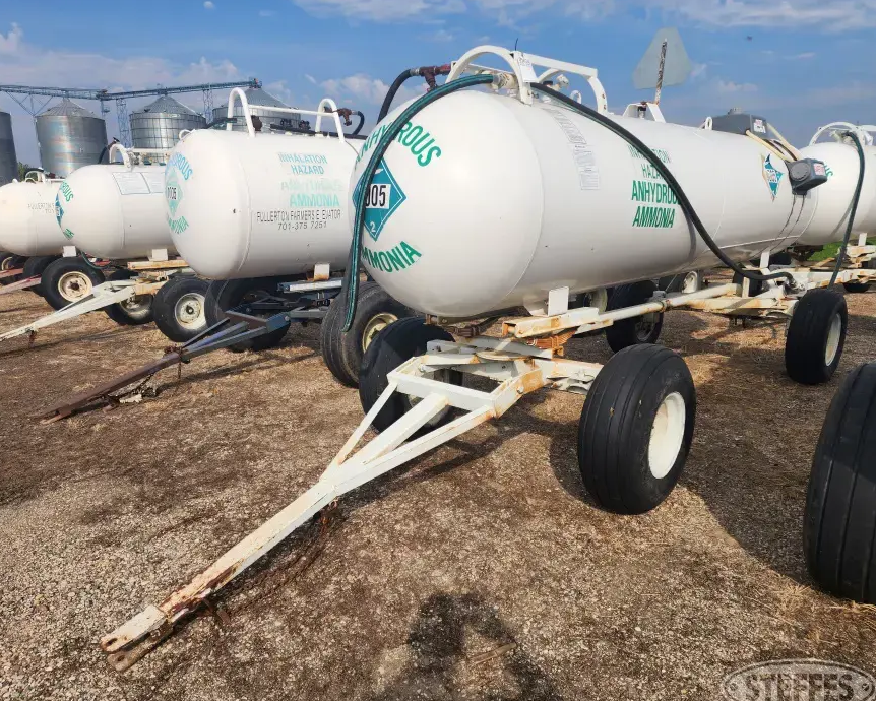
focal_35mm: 25
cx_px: 413
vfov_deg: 56.8
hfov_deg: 68.0
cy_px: 363
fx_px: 648
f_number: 1.8
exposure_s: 1/1343
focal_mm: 6.4
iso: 12
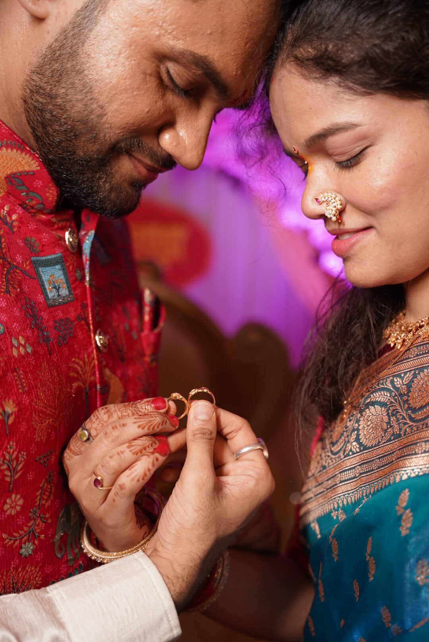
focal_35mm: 44
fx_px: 783
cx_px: 214
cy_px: 321
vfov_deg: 44.6
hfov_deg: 30.6
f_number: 2.8
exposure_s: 1/500
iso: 1250
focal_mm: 43.9
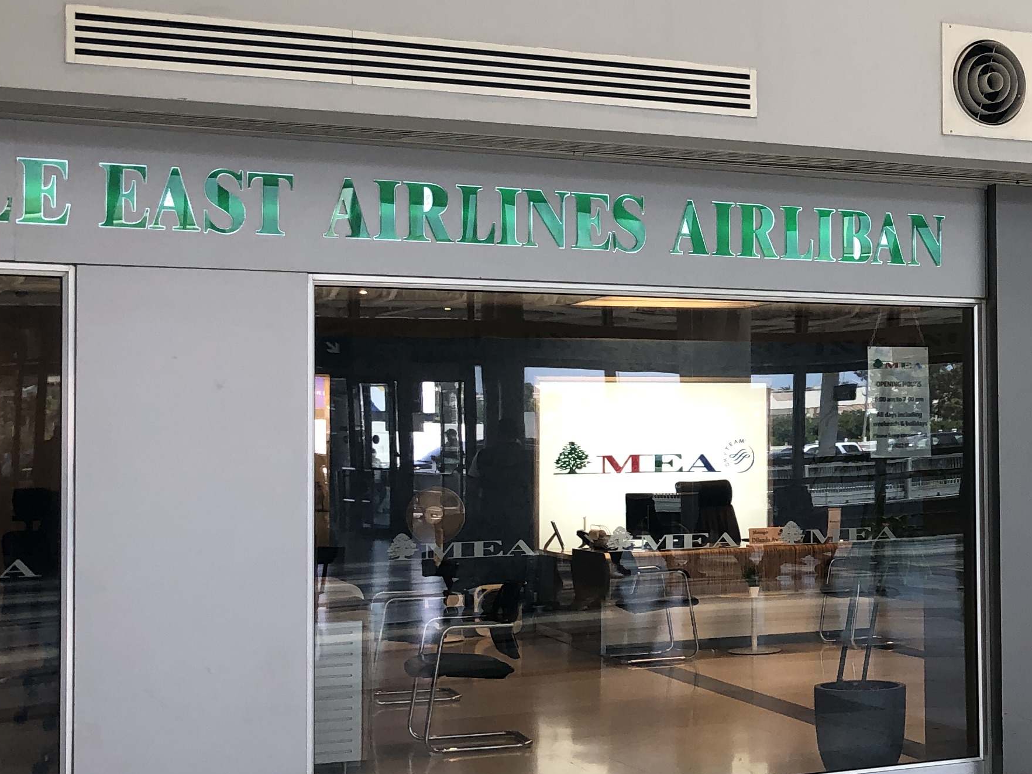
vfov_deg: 22.9
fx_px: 1908
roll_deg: +0.4
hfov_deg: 29.2
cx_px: 899
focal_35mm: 64
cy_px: 393
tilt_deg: +2.3
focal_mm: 3.99
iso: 40
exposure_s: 1/120
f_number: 1.8
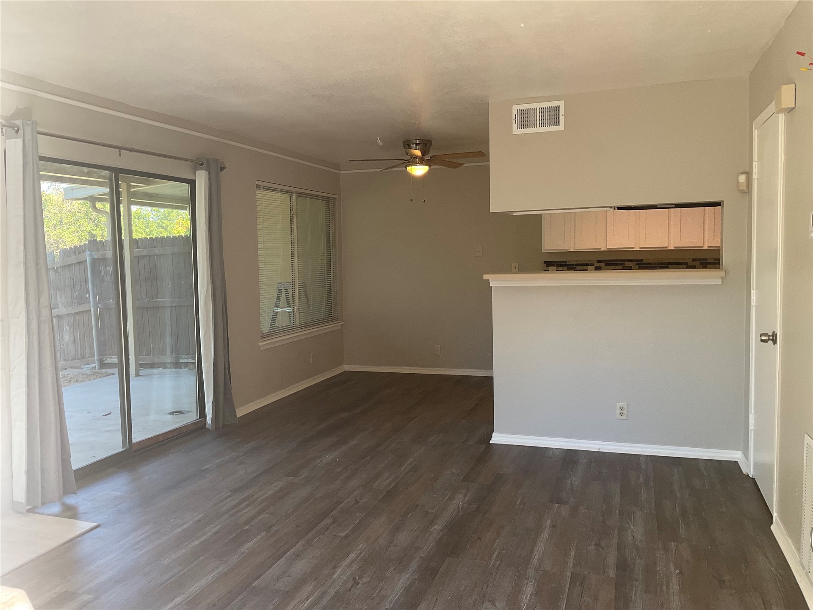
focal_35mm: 29
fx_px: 681
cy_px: 305
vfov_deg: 48.2
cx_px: 406
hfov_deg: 61.7
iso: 32
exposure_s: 1/122
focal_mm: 3
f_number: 1.8
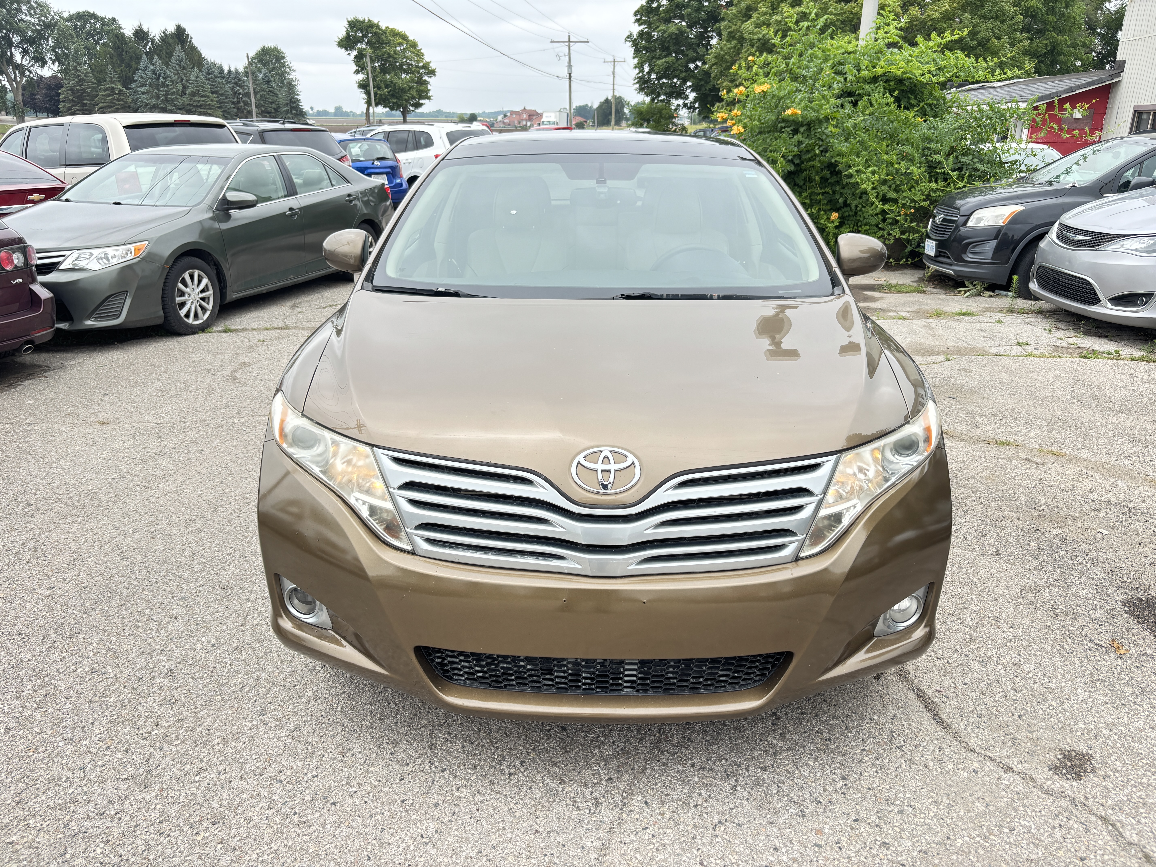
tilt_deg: -20.4
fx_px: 868
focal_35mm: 26
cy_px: 434
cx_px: 578
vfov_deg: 53.1
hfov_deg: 67.3
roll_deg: -0.6
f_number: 1.6
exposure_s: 1/403
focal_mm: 5.96
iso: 50
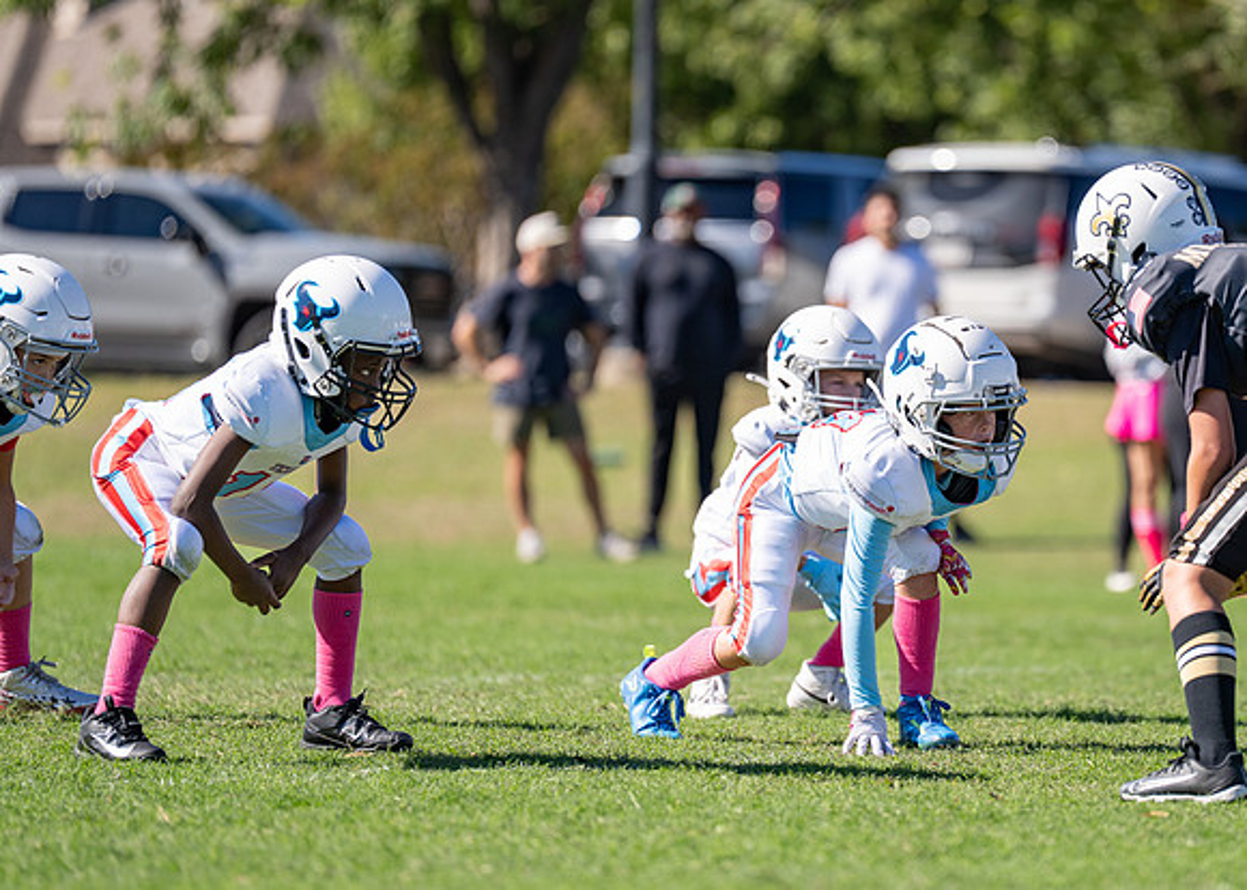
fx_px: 10484
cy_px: 428
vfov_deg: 4.9
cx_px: 915
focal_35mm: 296
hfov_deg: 6.8
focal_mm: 200
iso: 160
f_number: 2.8
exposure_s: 1/2000
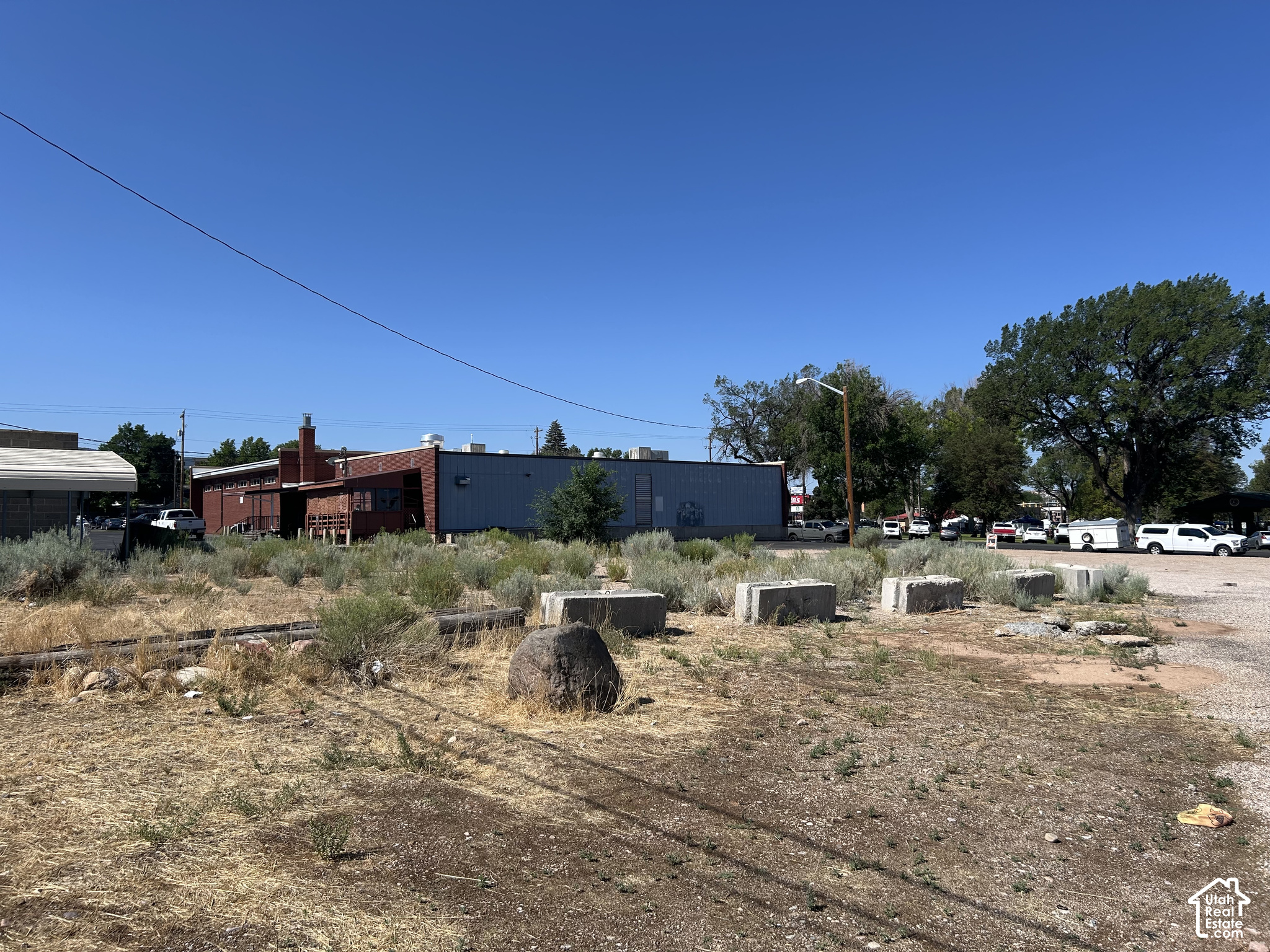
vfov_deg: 53.1
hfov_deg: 67.3
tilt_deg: +2.5
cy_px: 476
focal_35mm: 26
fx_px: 954
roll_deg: +0.7
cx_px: 635
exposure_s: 1/4630
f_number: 1.5
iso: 50
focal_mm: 5.7
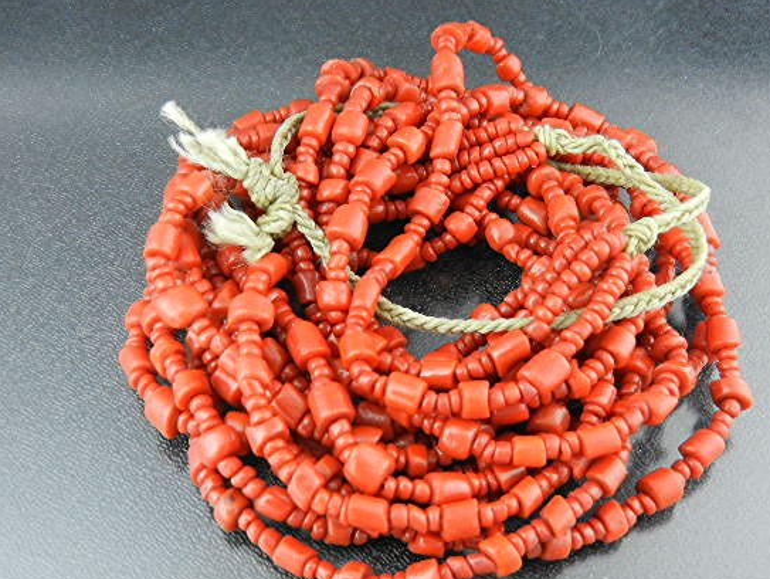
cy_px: 338
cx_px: 428
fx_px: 1180
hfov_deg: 36.1
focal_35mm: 53
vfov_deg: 27.5
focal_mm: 8.1
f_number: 3.8
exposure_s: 1/4.8
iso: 200
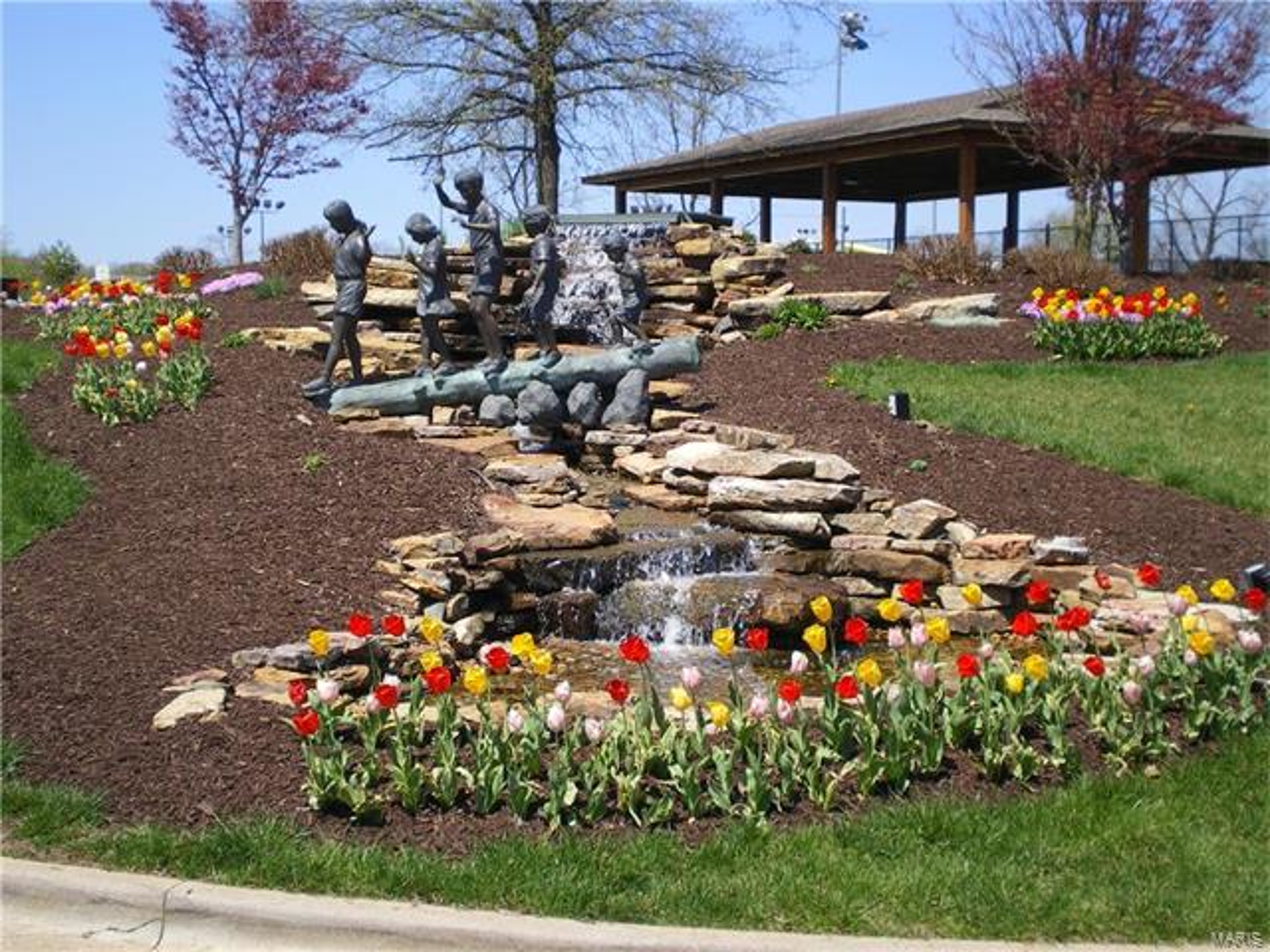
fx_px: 2055
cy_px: 476
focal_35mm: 56
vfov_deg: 26.1
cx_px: 635
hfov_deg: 34.3
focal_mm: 9.3
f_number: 5.6
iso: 64
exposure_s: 1/200
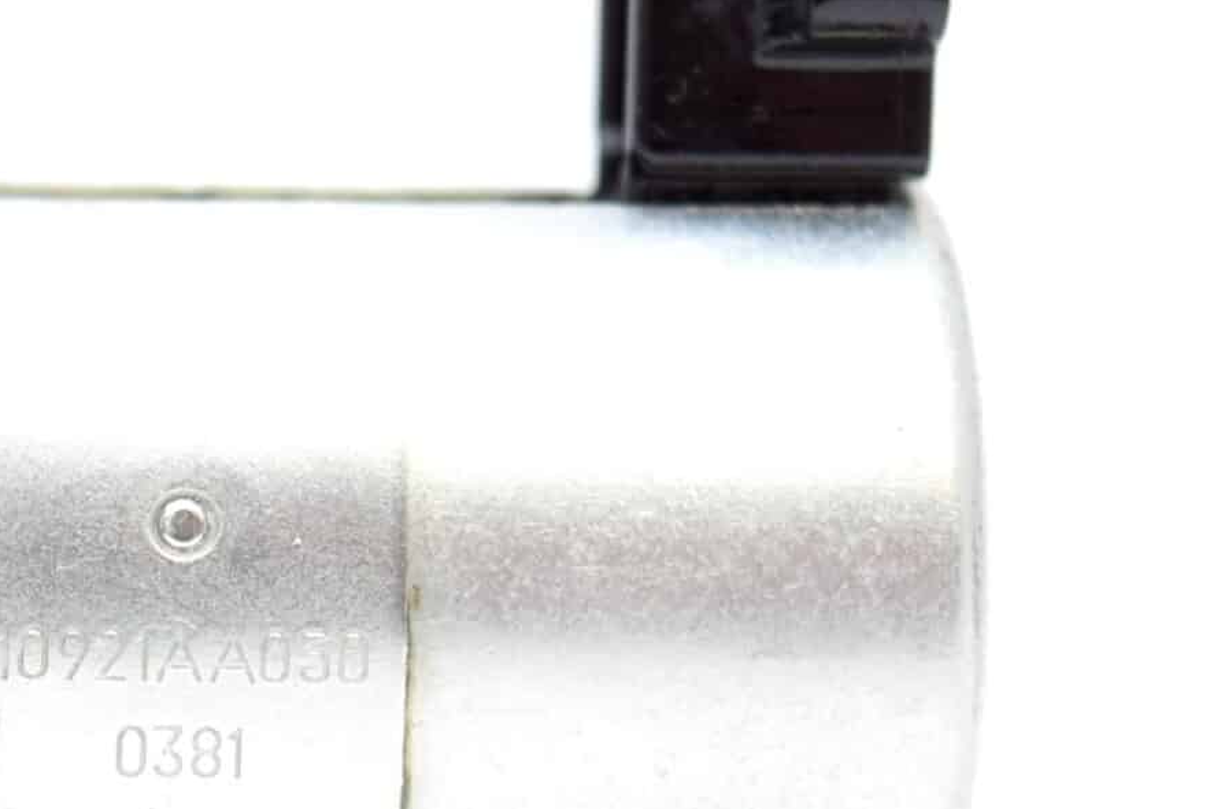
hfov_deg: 11.3
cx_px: 52
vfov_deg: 7.6
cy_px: 672
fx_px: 6087
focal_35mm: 181
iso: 400
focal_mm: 52
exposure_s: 1/125
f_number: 5.6
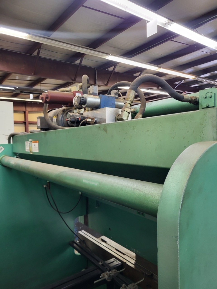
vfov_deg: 67.3
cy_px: 144
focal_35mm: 26
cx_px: 108
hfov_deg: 53.1
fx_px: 217
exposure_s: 1/60
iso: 160
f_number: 1.8
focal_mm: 5.4
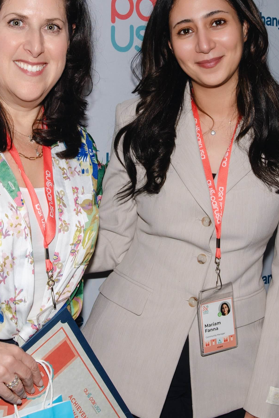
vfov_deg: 47.1
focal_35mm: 40
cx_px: 116
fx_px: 465
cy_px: 118
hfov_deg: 33.3
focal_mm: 24
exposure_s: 1/200
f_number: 14
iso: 200
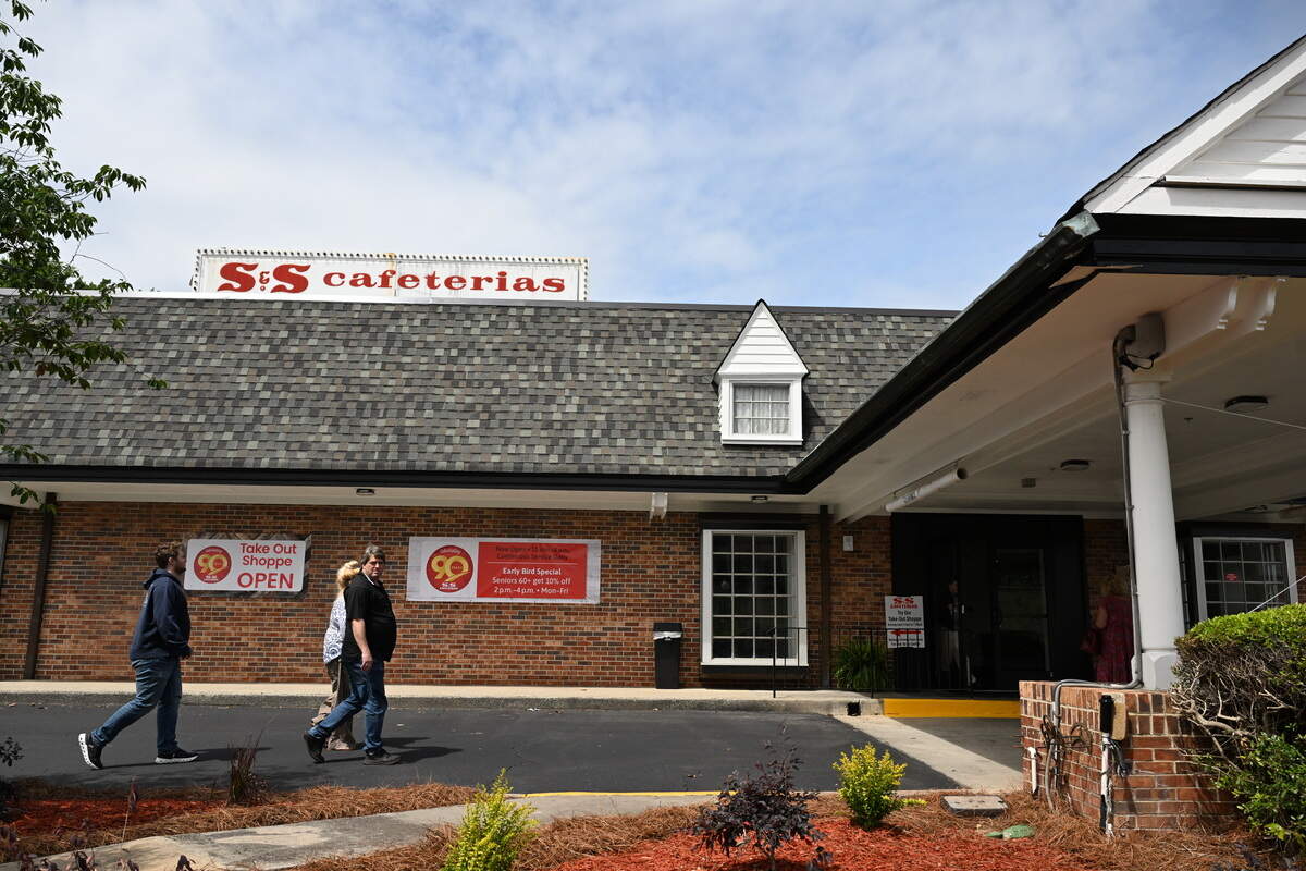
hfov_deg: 65.5
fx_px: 1016
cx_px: 653
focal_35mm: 28
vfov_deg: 46.4
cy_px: 436
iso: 800
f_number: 7.1
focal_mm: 28
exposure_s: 1/3200
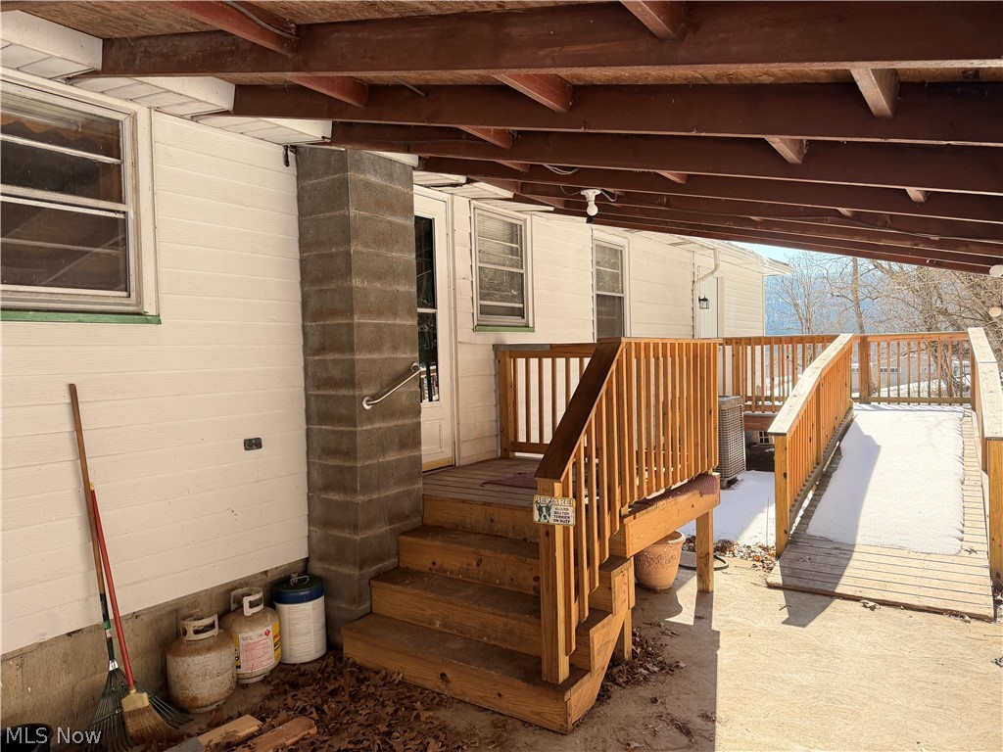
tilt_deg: -1.2
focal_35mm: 24
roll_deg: +1.5
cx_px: 502
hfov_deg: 71.6
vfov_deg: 56.8
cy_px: 376
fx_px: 695
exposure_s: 1/1192
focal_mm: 6.76
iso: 100
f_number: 1.78
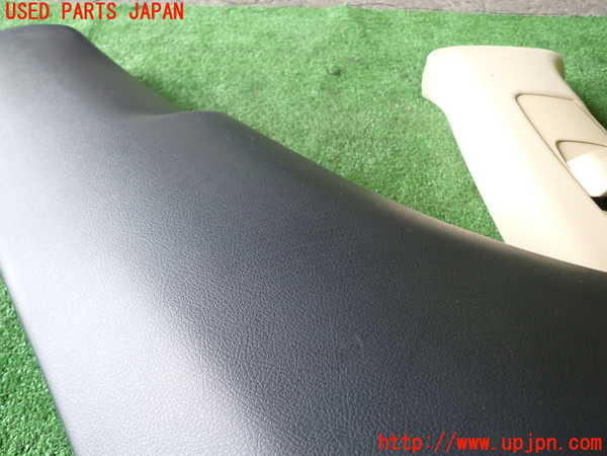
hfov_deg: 69.4
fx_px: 438
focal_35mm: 25
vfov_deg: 54.9
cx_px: 304
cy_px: 228
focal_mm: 4.5
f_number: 2
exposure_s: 1/50
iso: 200
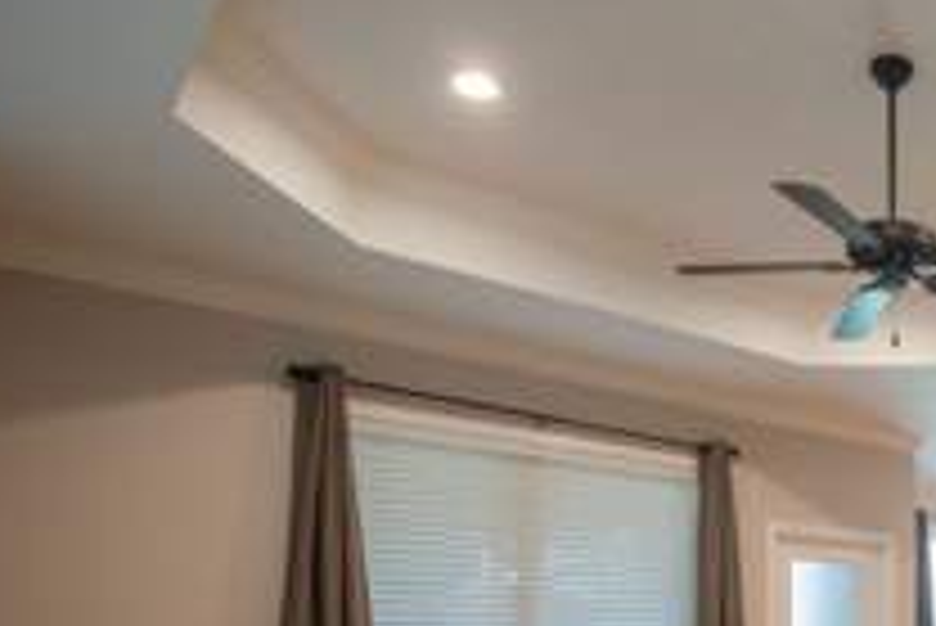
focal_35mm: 35
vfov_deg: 33.5
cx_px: 950
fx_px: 911
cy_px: 671
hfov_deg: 45.3
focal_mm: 10
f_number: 5
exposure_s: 1/80
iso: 1250
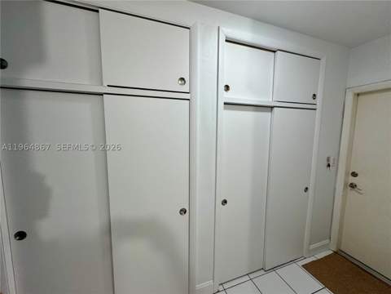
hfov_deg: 102.1
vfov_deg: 85.7
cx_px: 196
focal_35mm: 14
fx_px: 158
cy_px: 147
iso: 160
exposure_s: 1/120
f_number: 2.2
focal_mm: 2.22
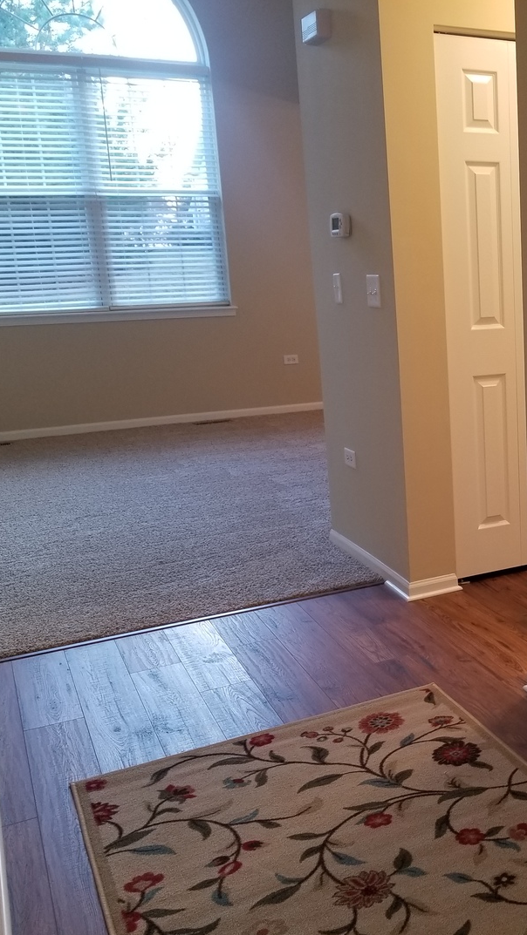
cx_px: 533
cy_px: 467
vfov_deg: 52.8
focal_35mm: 38
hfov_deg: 29.1
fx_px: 943
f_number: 1.7
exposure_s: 1/40
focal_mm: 4.3
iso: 100
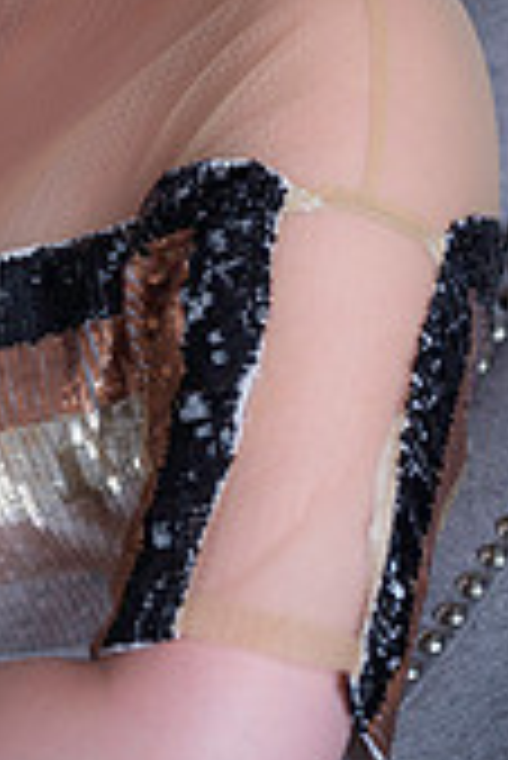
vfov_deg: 9.0
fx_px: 4774
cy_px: -76
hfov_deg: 6.1
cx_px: 54
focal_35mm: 226
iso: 80
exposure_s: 1/160
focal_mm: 85
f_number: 2.8
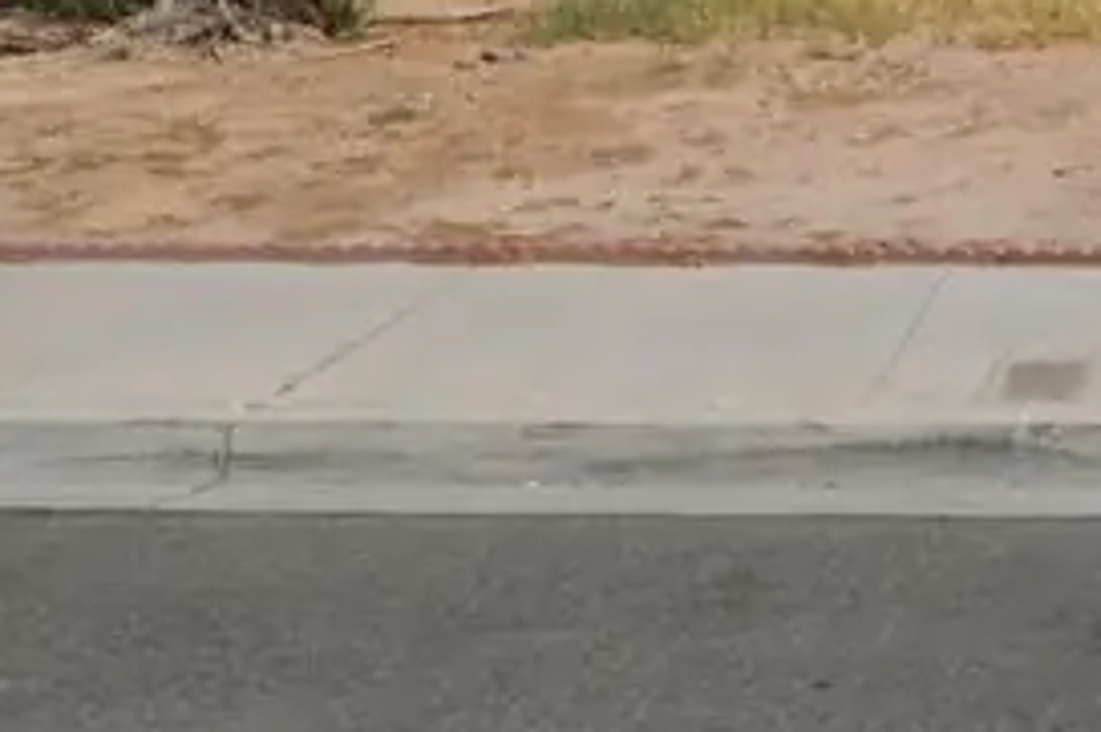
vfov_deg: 18.7
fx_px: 2109
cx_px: 1338
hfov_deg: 26.0
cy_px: -129
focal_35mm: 69
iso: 100
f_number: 13
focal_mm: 11.5
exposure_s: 1/200
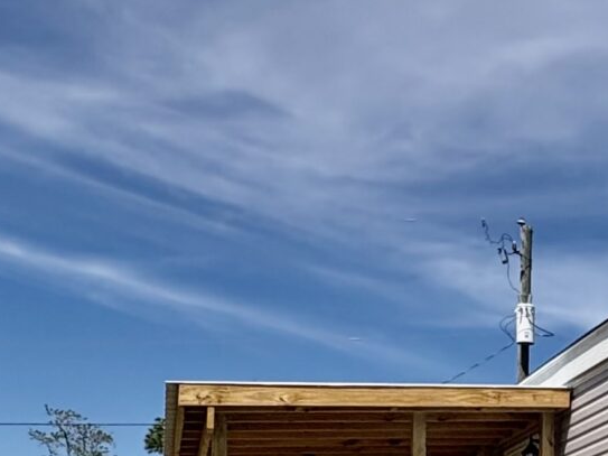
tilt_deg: +1.5
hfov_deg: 26.2
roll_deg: -0.4
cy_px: 626
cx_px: 727
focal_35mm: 66
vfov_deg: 20.0
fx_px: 1159
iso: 50
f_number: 2.2
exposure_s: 1/4367
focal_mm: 2.22
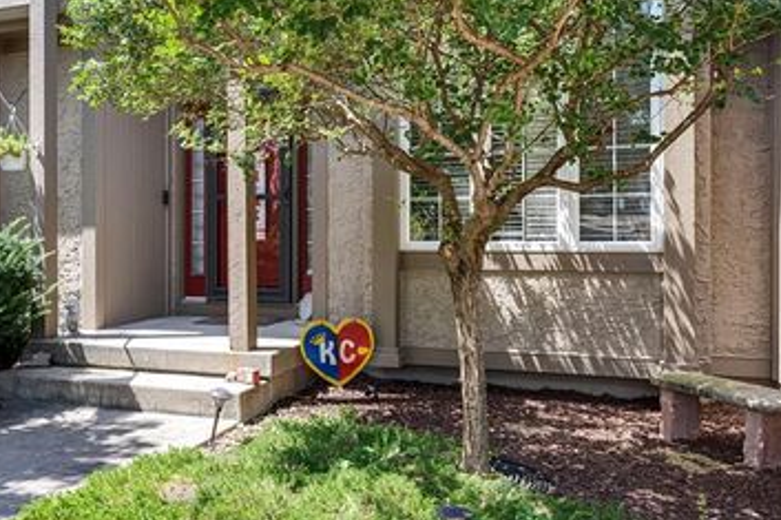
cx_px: 332
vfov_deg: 38.8
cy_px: 256
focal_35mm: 34
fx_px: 737
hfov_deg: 55.6
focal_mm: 24
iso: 100
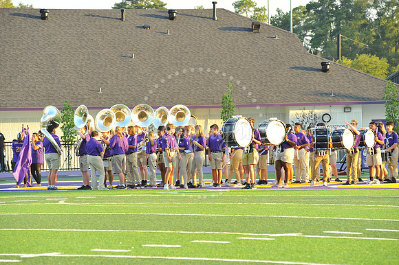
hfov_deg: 10.3
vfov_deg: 6.9
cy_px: 132
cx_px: 200
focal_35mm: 200
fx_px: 2215
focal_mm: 200
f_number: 7.1
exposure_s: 1/80
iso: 250
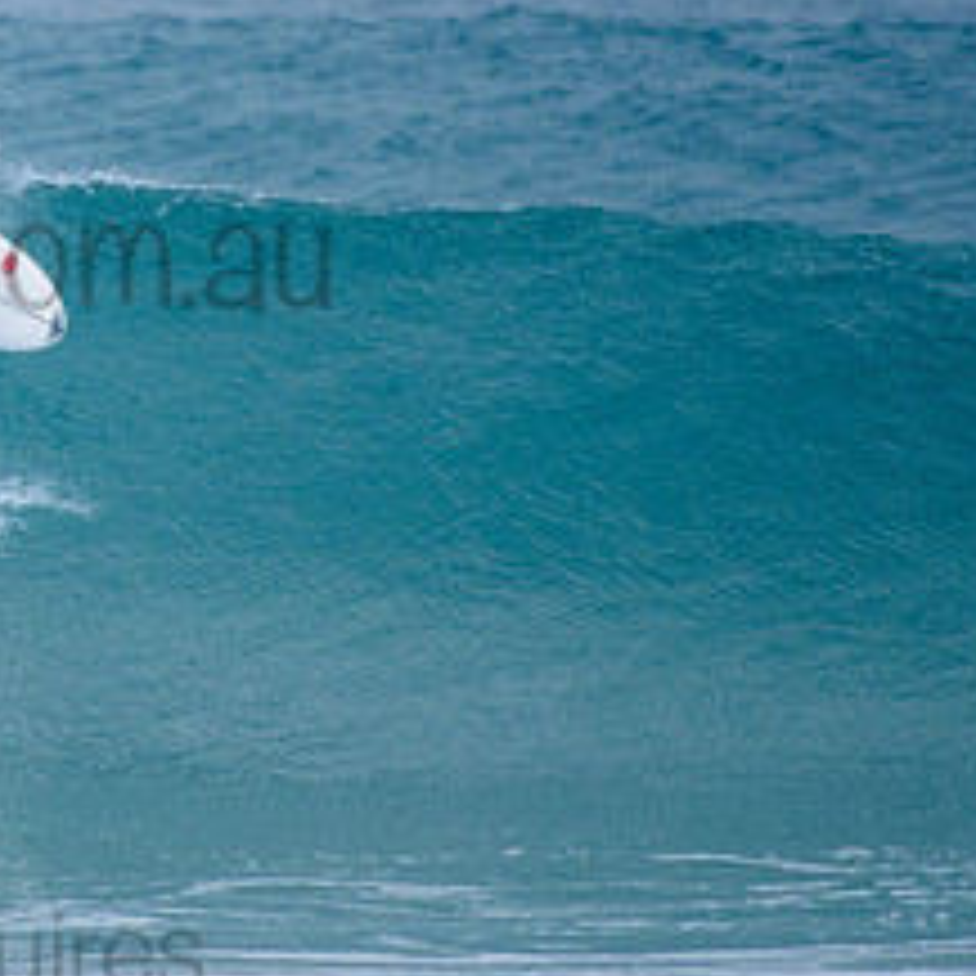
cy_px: 205
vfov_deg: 1.5
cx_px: -144
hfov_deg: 1.5
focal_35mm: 1154
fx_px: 36812
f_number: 5.6
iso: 200
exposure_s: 1/800
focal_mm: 500
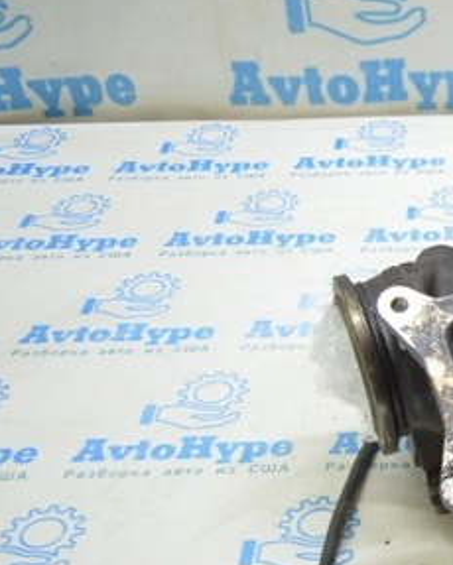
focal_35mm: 69
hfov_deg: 20.5
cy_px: 377
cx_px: 565
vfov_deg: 27.3
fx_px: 1155
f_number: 3.8
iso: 400
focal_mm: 22
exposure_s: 1/40
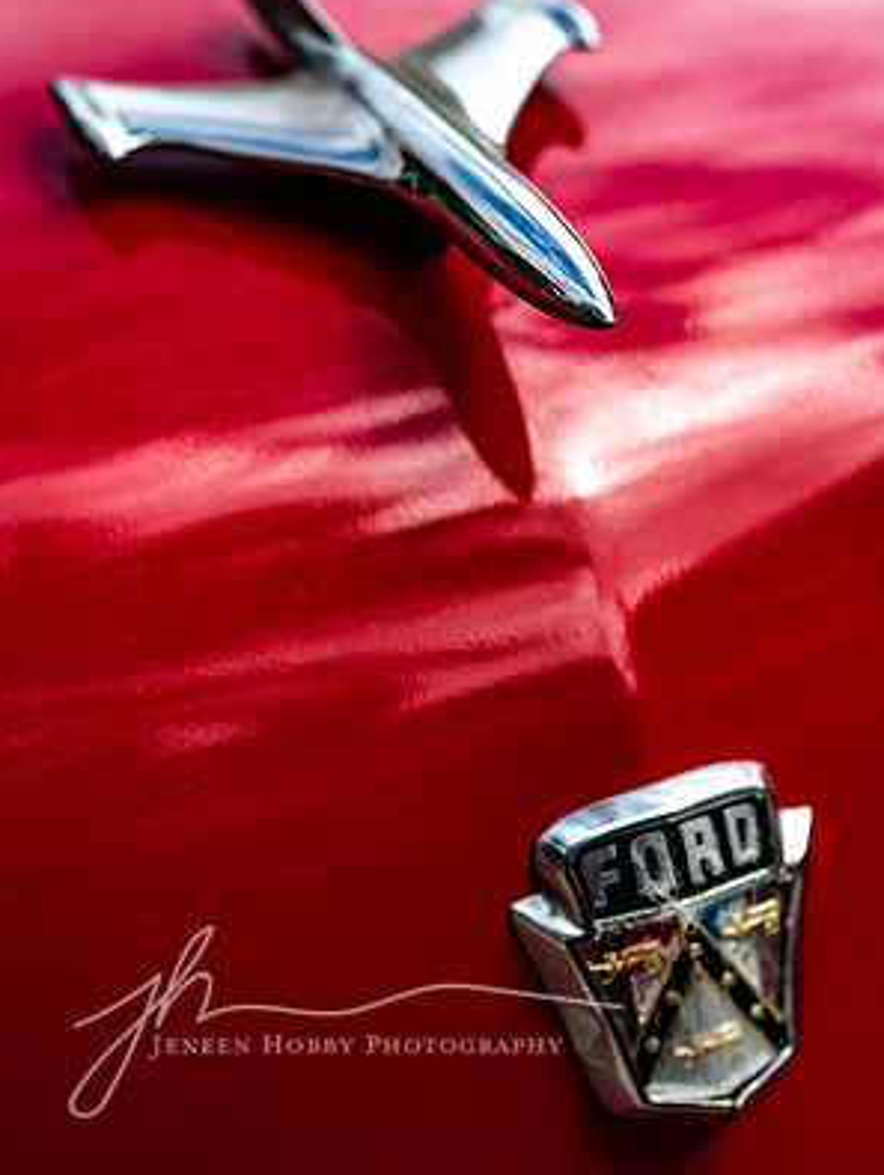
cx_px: 441
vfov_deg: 21.1
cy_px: 512
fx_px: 3162
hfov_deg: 15.9
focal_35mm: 93
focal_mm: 85
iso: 64
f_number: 2.8
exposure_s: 1/400
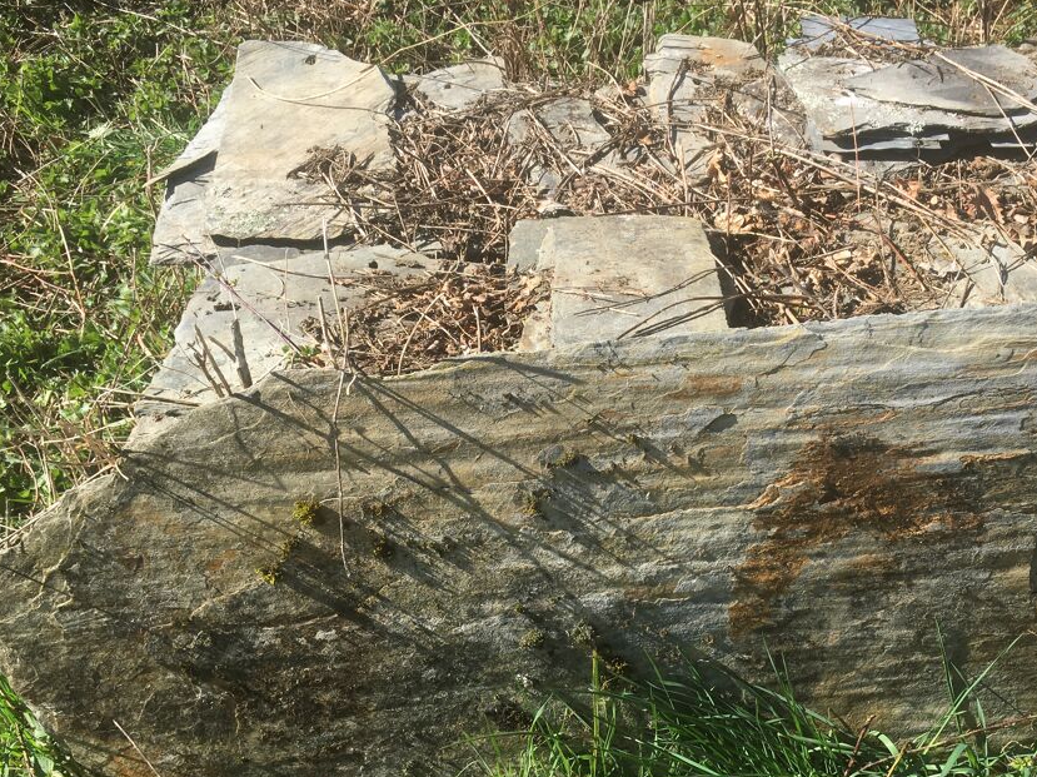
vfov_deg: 40.5
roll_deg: -3.0
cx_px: 620
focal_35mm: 35
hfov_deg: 52.3
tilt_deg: -33.9
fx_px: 1048
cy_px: 458
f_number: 2.2
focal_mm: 4.15
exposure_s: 1/674
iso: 25
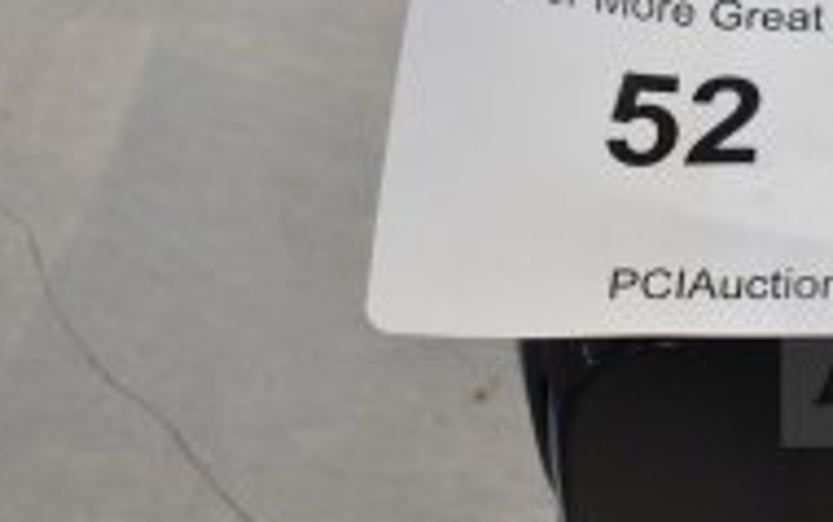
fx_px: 4021
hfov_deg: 11.3
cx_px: 1271
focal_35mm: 177
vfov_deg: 7.4
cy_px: 99
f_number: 4.8
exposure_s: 1/60
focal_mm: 36
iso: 800
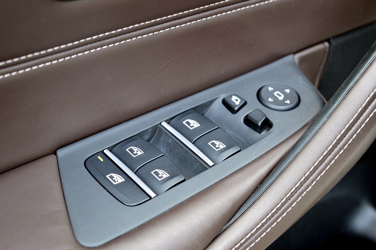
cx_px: 188
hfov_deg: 24.6
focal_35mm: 82
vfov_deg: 16.5
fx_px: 861
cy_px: 125
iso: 800
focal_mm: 55
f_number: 5.6
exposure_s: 1/40
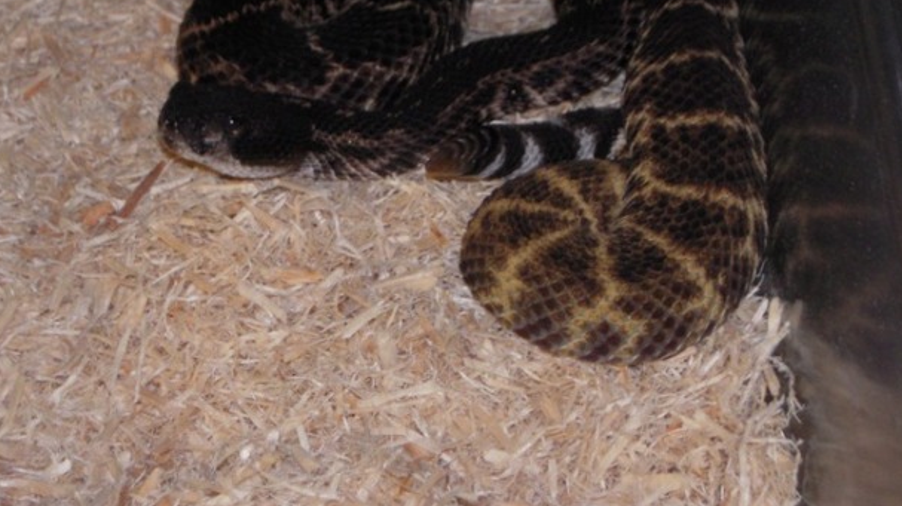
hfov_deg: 17.0
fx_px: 3013
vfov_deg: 9.6
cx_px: 380
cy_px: 160
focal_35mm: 126
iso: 400
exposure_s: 1/60
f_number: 5
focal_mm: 16.1
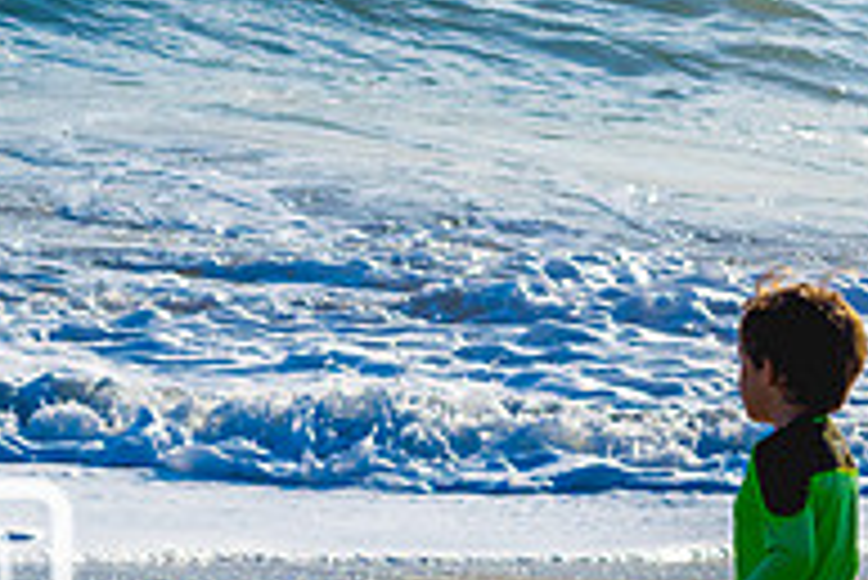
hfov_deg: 4.1
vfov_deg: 2.7
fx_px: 12209
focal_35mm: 506
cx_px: 801
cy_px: 510
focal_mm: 98
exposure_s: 1/1250
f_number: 9
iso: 200
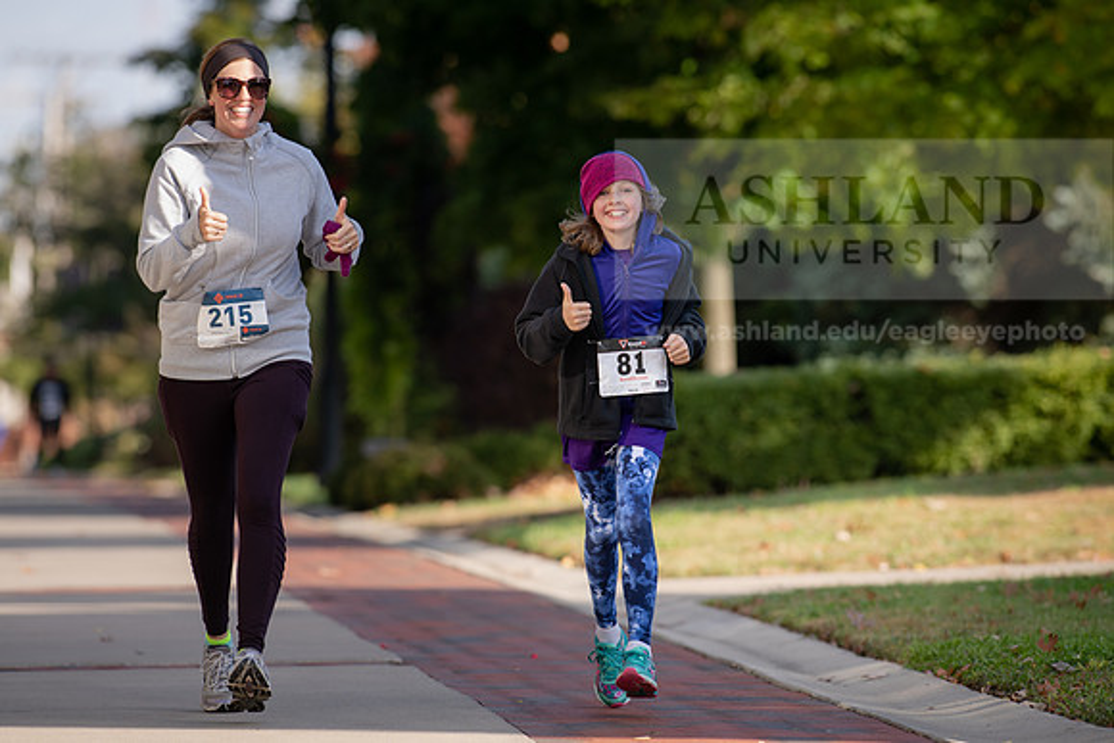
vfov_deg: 4.6
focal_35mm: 300
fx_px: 9285
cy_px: 372
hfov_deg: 6.9
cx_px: 557
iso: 250
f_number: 5
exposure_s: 1/500
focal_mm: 300
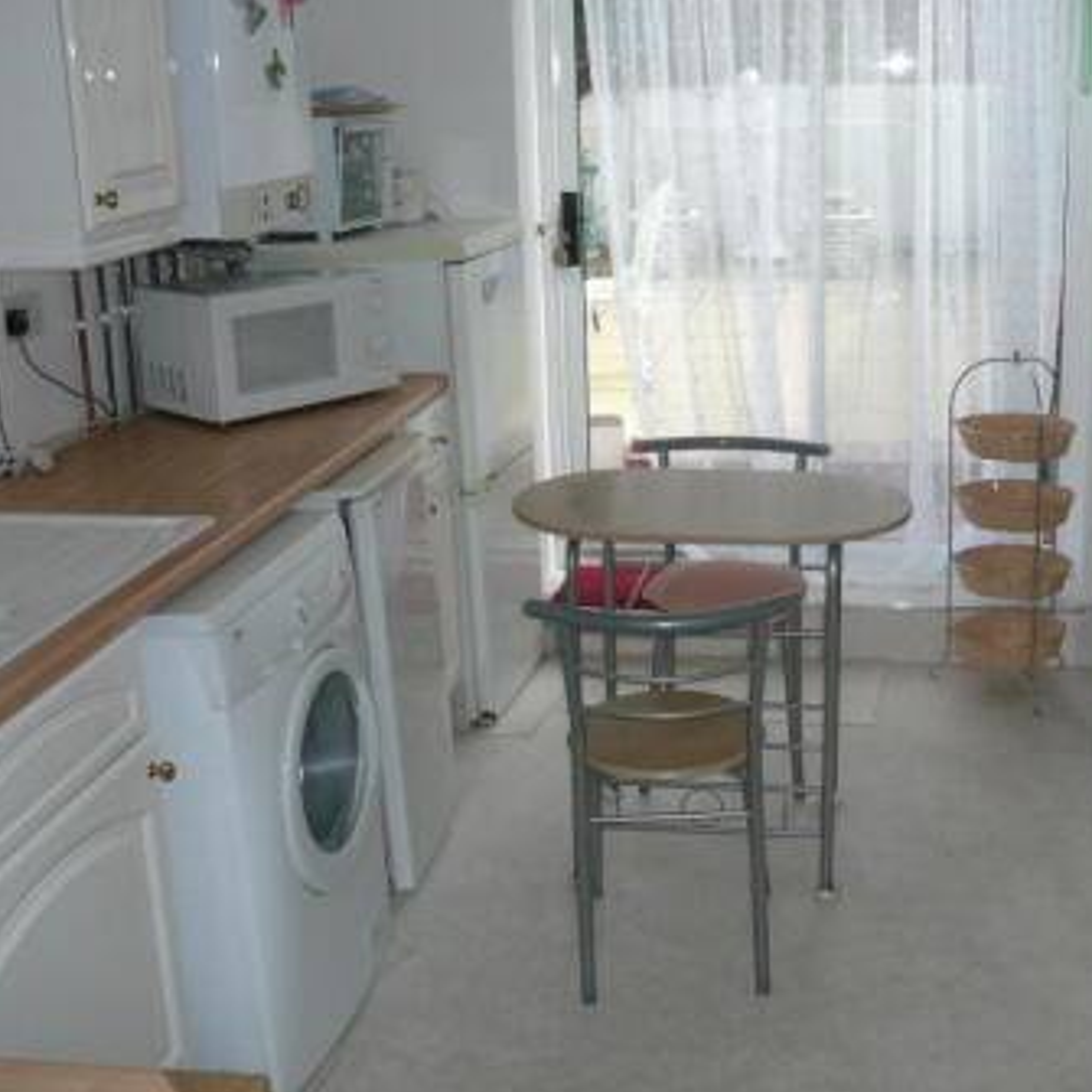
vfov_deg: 39.1
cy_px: 474
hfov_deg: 38.9
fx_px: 1535
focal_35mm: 43
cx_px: 680
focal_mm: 4.6
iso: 100
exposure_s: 1/400
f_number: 2.8
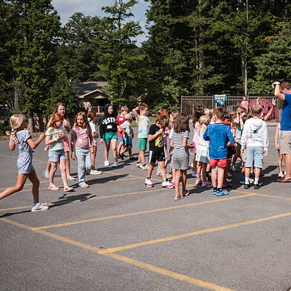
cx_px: 213
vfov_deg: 35.4
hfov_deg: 34.7
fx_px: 457
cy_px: 144
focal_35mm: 48
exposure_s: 1/400
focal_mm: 35
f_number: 7.1
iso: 100
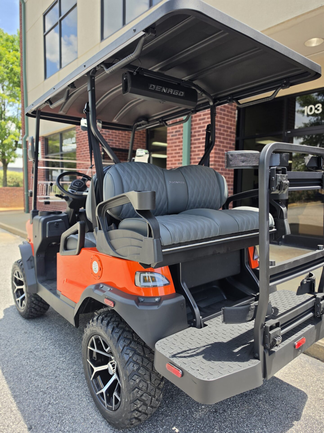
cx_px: 162
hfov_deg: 58.9
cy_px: 216
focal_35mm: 23
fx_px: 287
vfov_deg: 73.9
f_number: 1.4
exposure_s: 1/1864
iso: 64
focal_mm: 6.5
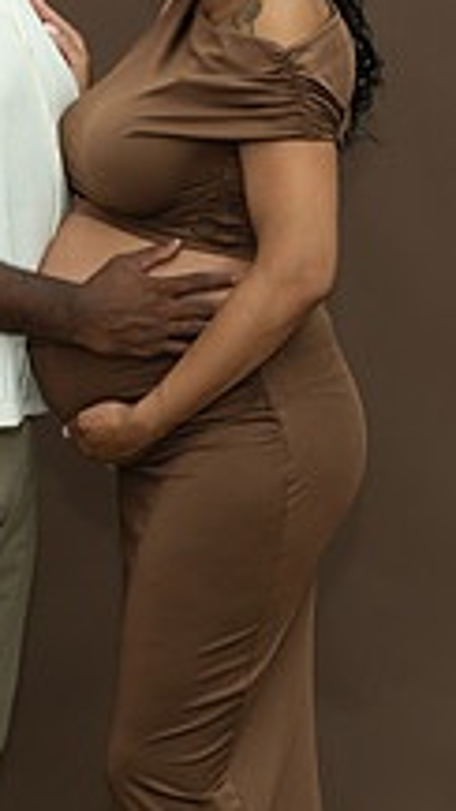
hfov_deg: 10.3
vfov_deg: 18.3
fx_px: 2516
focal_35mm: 117
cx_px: 8
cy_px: 457
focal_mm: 35
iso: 1000
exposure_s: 1/200
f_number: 5
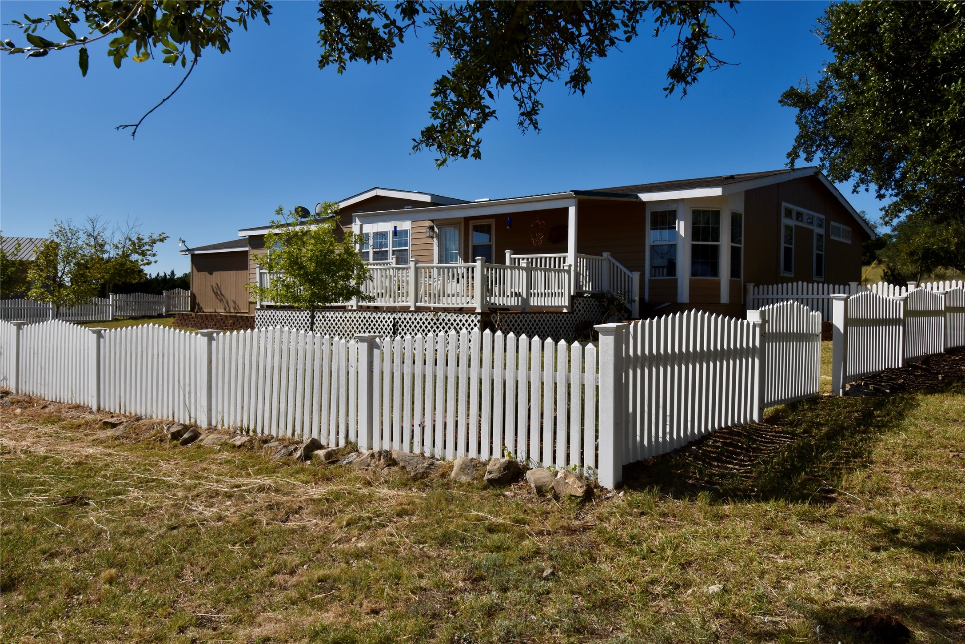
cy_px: 322
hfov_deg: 61.9
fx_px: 804
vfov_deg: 43.6
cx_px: 482
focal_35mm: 30
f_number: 14
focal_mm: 20
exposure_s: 1/200
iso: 100
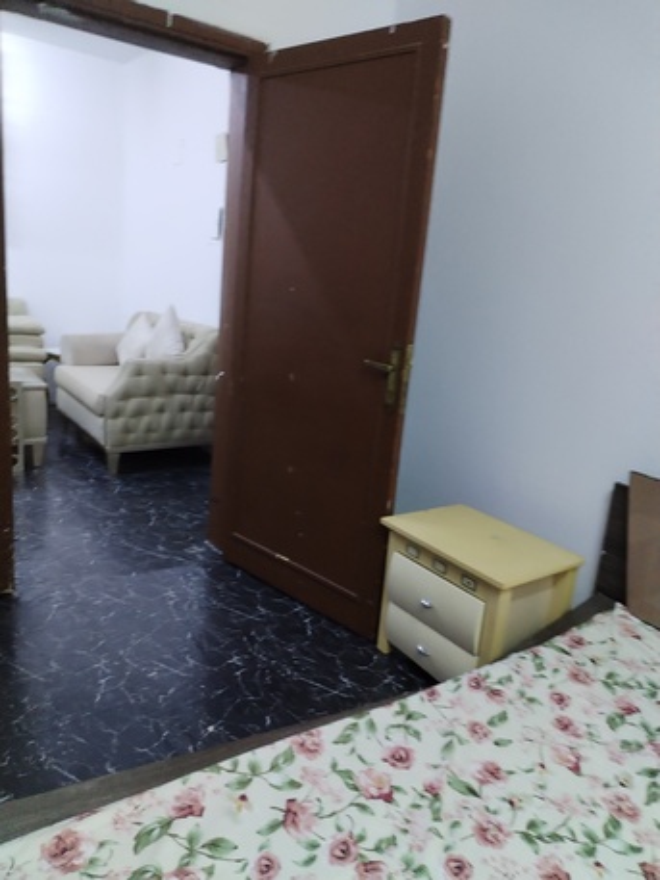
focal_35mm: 29
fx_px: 737
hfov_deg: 48.2
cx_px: 330
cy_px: 440
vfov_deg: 61.6
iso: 1043
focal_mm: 4.75
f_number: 1.8
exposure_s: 1/25
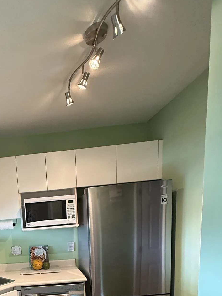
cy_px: 261
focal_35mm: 26
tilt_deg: -7.7
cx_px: 24
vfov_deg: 58.5
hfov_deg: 47.8
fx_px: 222
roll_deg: +3.7
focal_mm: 2.22
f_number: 2.2
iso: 200
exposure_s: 1/60
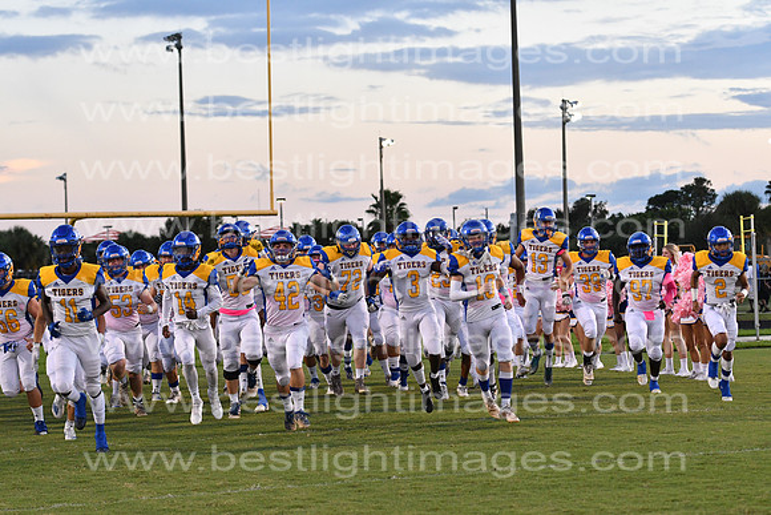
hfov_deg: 19.5
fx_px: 2249
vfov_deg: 13.0
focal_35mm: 105
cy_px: 258
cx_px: 386
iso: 1600
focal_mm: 70
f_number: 4
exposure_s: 1/800
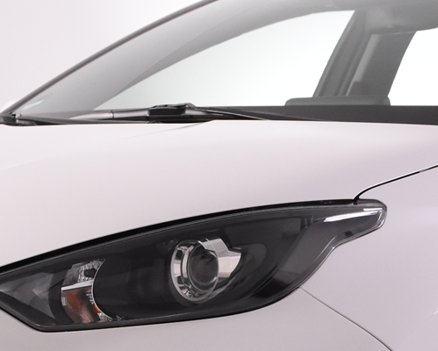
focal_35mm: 184
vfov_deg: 8.4
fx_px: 2387
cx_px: 362
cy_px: 349
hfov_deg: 10.4
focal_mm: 34
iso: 1600
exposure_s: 1/100
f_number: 5
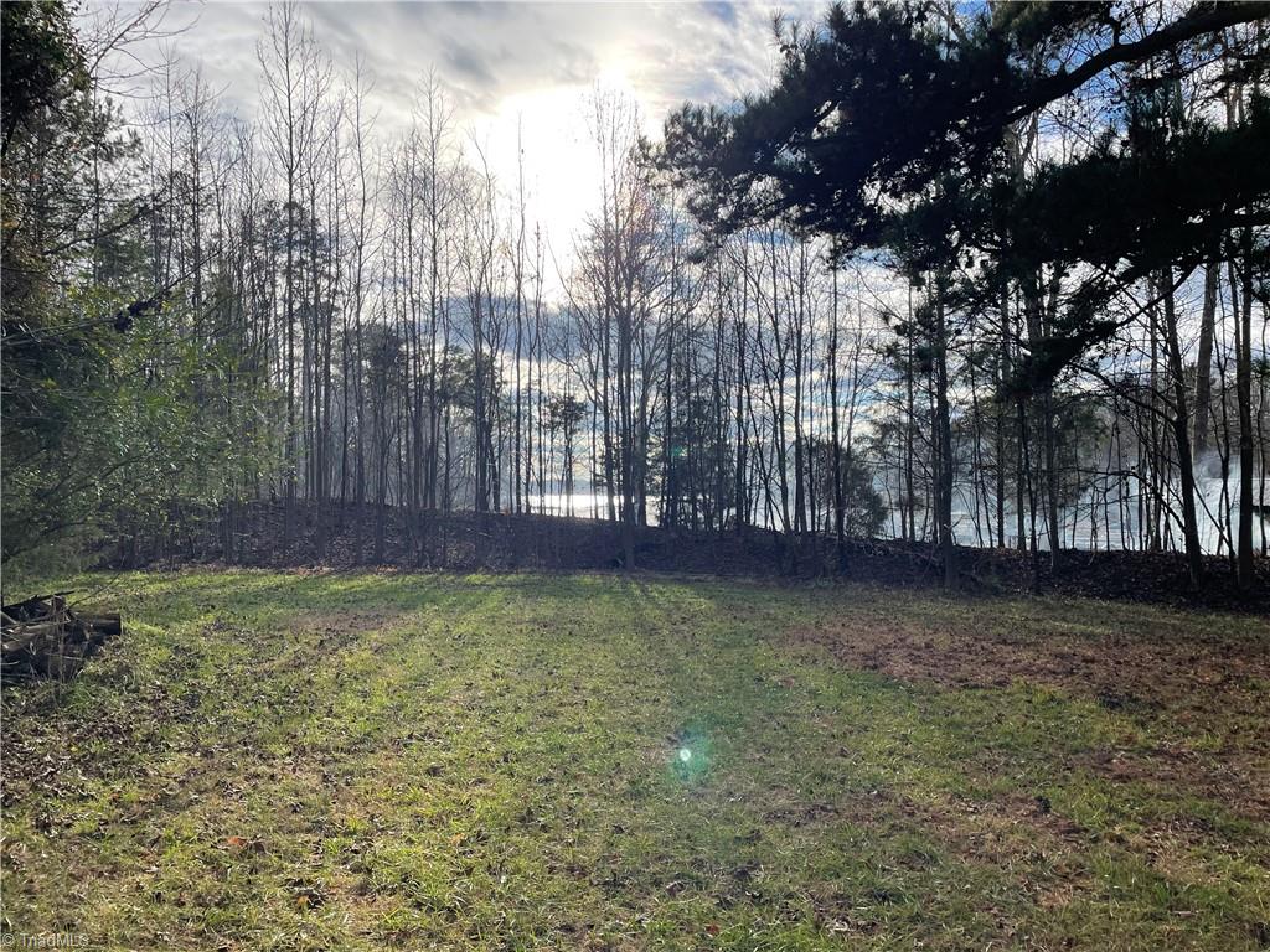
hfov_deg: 67.3
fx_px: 954
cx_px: 635
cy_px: 476
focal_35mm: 26
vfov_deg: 53.1
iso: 32
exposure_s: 1/3205
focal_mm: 4.2
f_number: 1.6
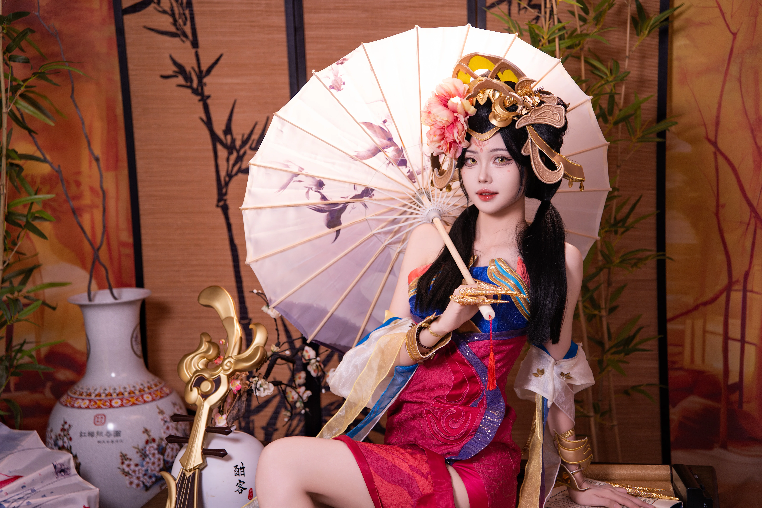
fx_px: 1397
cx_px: 381
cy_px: 254
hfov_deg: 30.5
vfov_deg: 20.6
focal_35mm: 66
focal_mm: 66
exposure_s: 1/100
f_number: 2.8
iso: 200
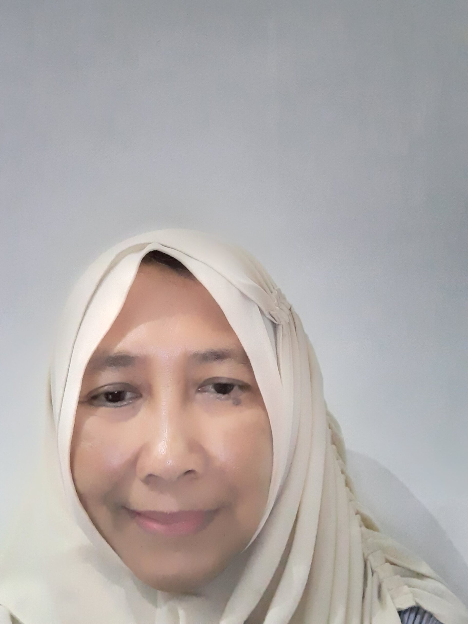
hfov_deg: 44.2
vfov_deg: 56.8
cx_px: 234
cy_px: 312
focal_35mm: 32
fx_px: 577
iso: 800
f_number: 2
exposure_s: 1/13
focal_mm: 2.66
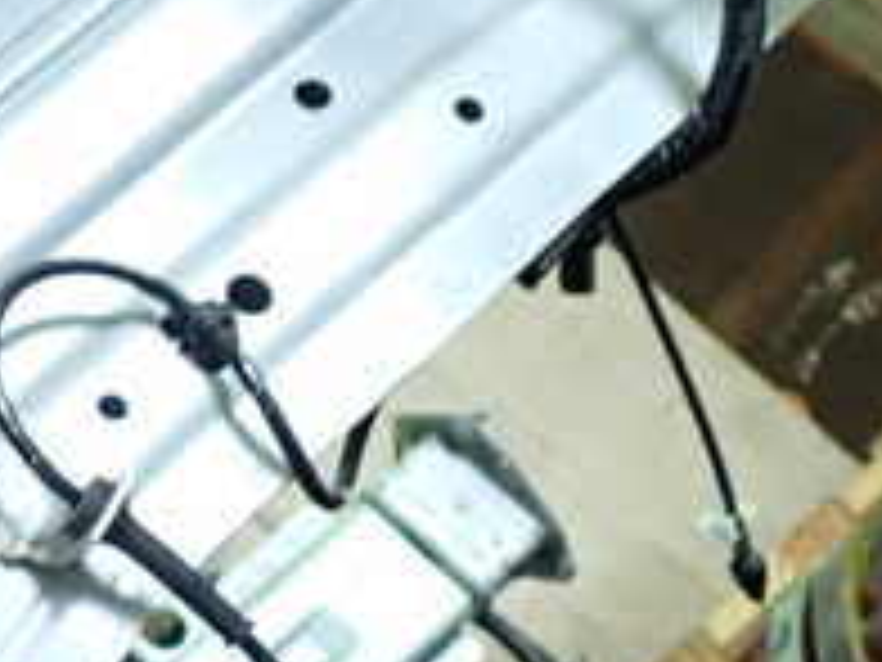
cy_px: 545
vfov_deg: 15.0
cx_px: -338
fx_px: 2497
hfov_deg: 18.3
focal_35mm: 98
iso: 320
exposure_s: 1/30
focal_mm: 5.79
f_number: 2.4
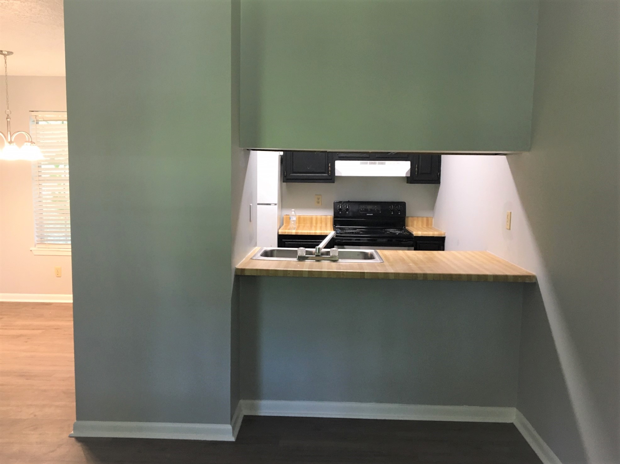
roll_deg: -1.7
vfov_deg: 48.2
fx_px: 519
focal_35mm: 29
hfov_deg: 61.7
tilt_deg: -3.8
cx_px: 310
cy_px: 232
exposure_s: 1/30
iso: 100
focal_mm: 4.15
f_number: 2.2
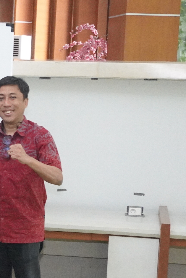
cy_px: 185
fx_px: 880
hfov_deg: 11.1
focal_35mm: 114
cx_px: -163
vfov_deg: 18.0
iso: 6400
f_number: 4
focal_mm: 23
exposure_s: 1/160
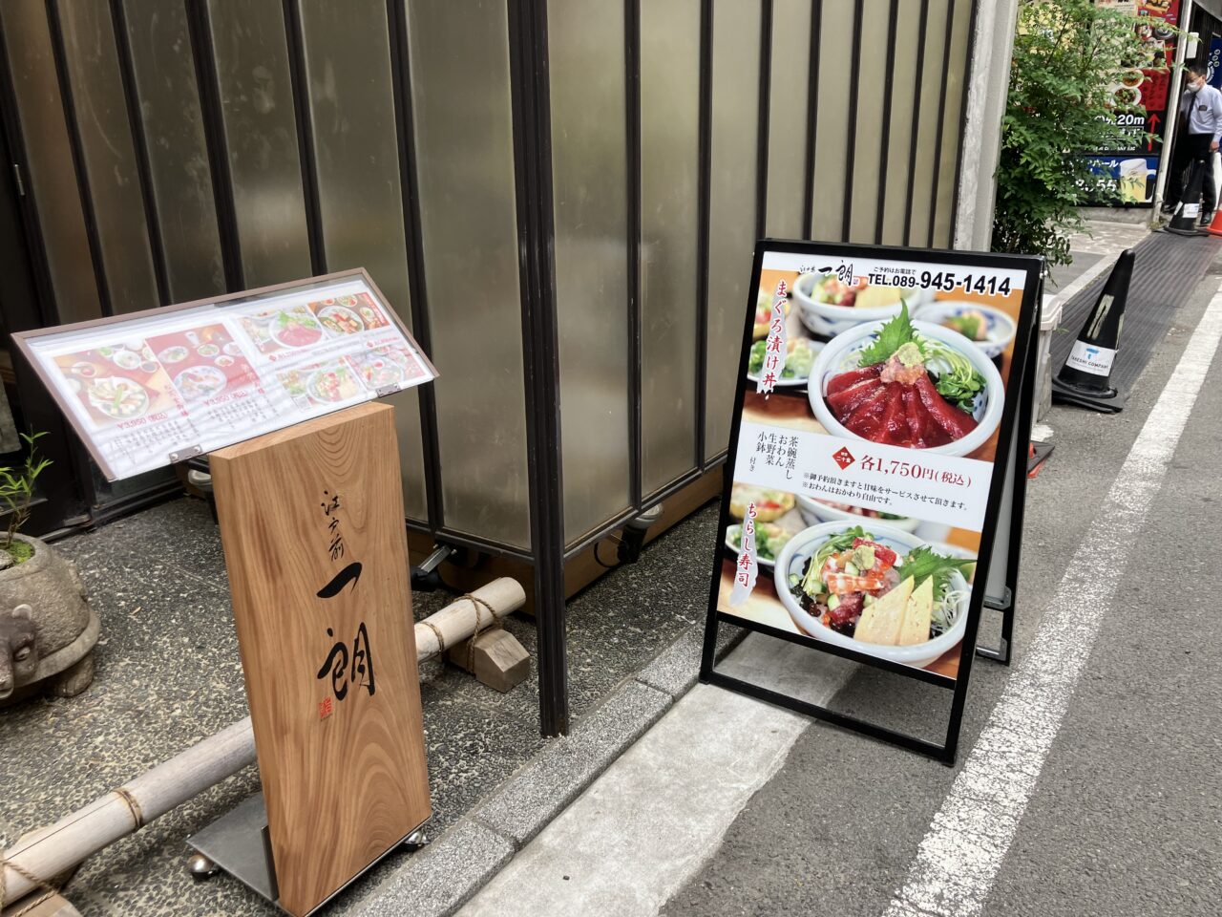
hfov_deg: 63.4
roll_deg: +0.7
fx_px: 988
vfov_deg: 49.7
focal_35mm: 28
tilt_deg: -19.5
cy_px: 458
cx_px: 611
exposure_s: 1/354
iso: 32
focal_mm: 3.99
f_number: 1.8
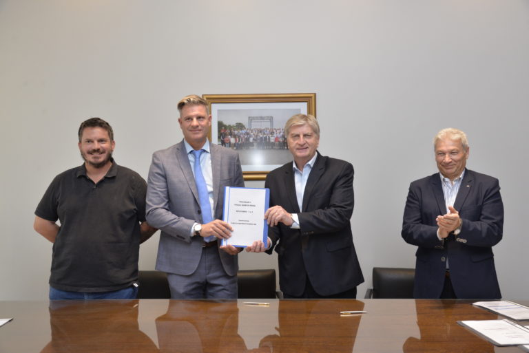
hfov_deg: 55.8
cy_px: 176
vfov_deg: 38.9
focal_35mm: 34
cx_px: 264
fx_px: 500
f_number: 5.6
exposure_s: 1/160
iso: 1250
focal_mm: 34
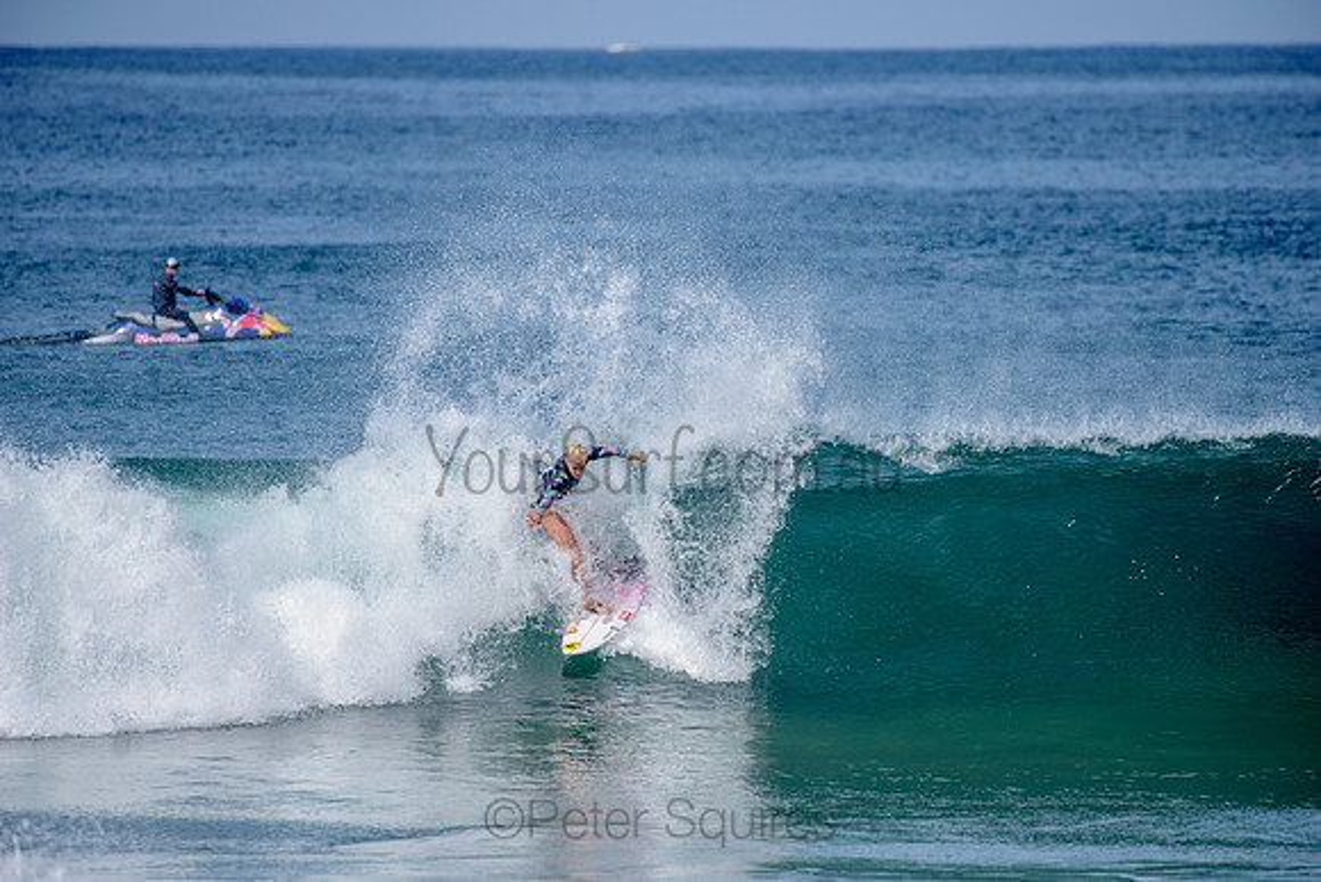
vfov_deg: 2.8
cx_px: 660
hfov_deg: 4.1
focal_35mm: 500
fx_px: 18351
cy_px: 441
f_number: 6.3
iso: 250
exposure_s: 1/2500
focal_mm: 500
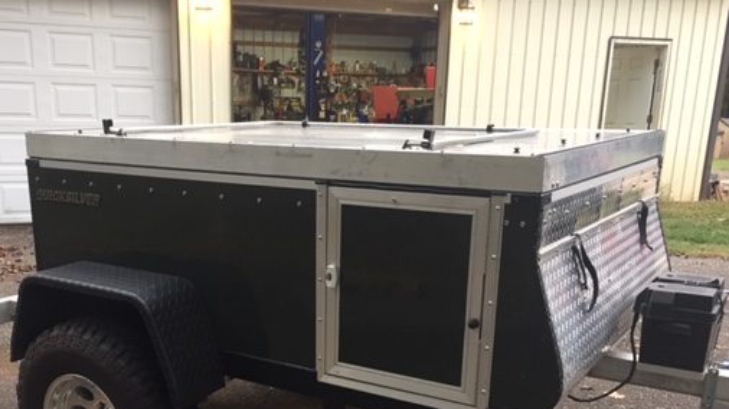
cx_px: 300
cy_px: 336
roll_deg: -1.9
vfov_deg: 28.9
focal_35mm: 40
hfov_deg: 50.2
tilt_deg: -16.2
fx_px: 773
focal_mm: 4.15
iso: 80
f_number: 2.2
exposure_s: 1/30
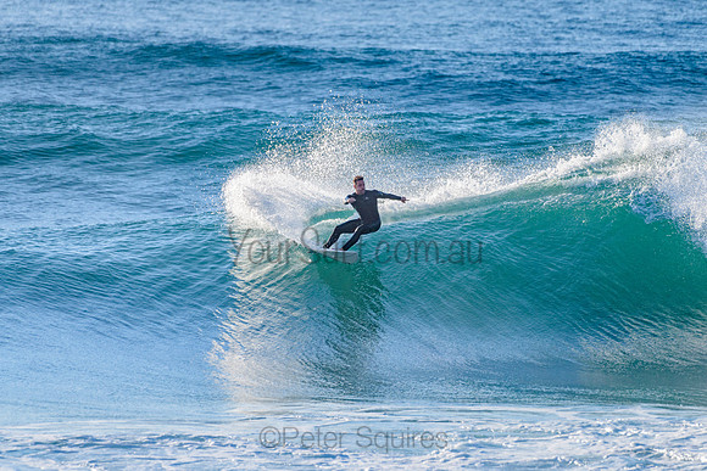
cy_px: 236
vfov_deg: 2.2
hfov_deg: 3.4
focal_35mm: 613
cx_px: 354
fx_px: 12045
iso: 250
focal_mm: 500
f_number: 5.6
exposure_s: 1/2000
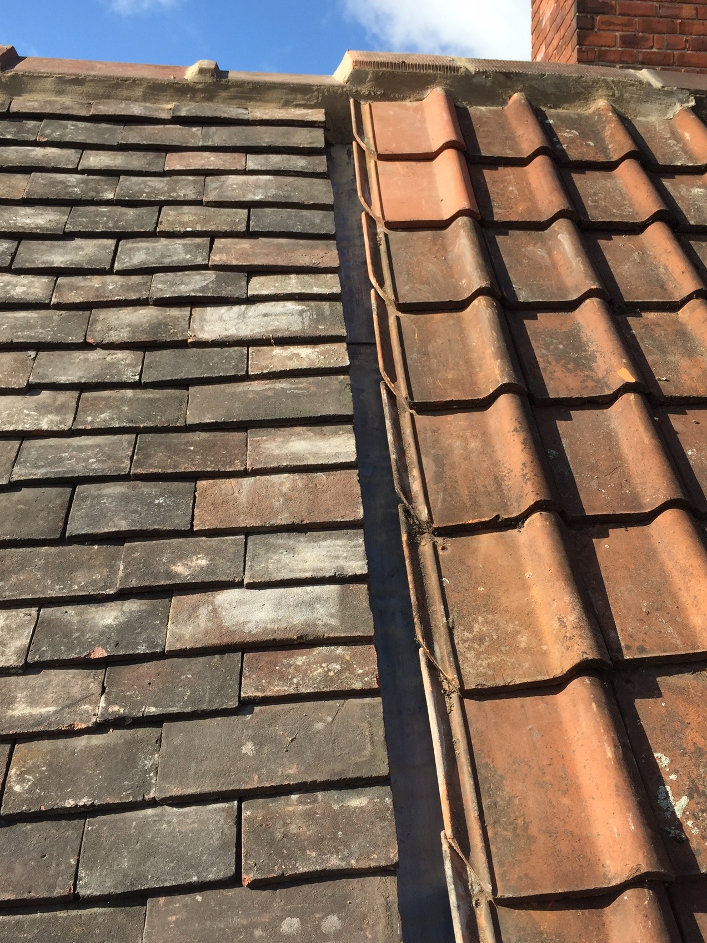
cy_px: 499
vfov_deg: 52.6
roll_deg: +0.2
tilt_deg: -1.0
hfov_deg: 40.5
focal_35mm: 35
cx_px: 419
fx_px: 953
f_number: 2.2
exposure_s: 1/1014
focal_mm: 4.15
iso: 32
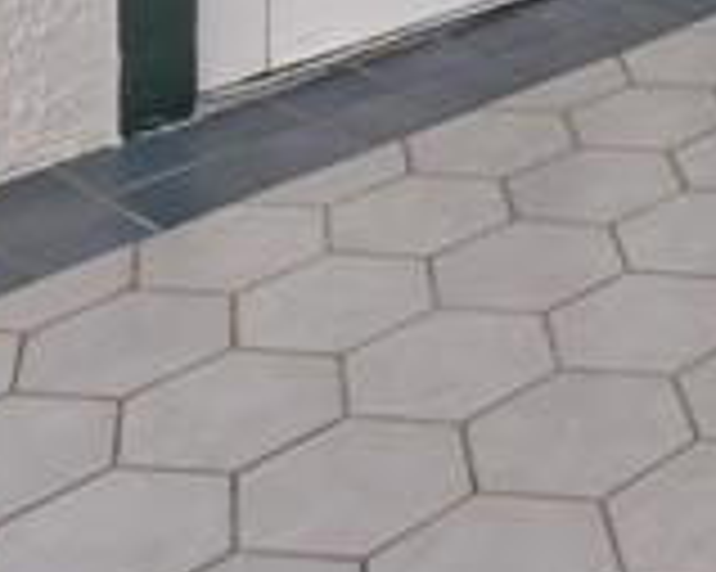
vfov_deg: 14.0
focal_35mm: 88
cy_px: -662
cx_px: 1090
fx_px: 1864
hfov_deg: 19.0
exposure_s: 1/160
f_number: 7.1
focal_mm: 7
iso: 200
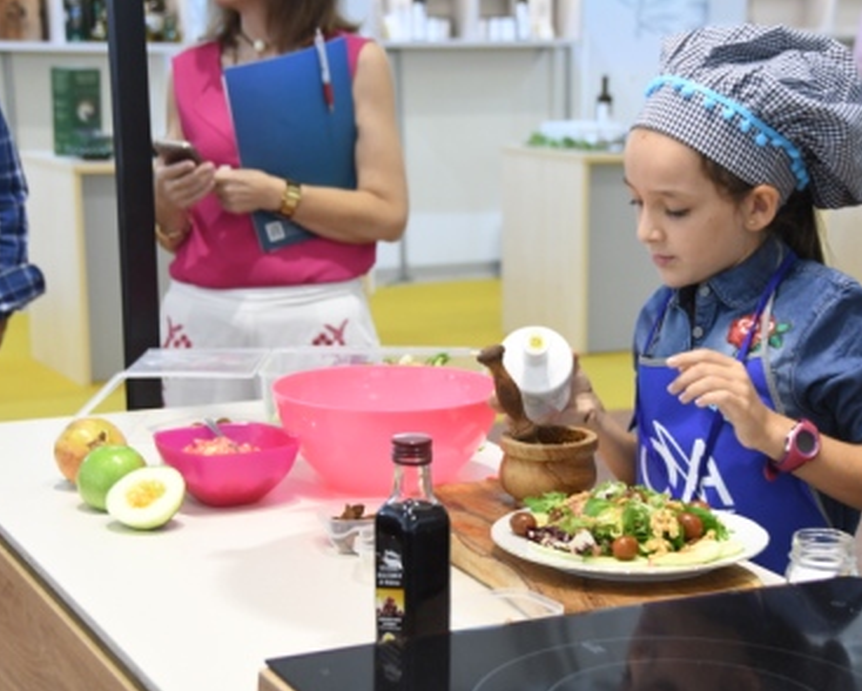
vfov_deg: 19.4
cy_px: 347
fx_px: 2017
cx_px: 470
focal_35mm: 79
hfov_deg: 24.1
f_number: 5.6
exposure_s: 1/50
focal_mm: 46
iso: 1250
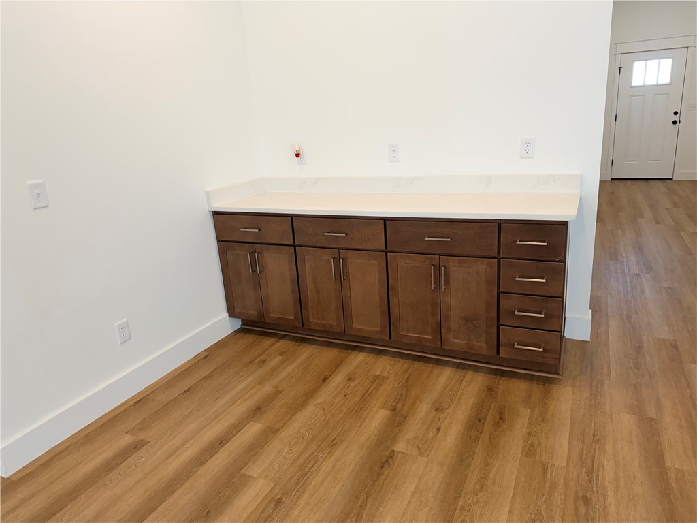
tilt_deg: -15.6
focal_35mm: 24
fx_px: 483
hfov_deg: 71.6
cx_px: 348
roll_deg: +4.1
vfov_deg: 56.8
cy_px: 262
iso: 125
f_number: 1.78
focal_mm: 6.76
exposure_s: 1/120
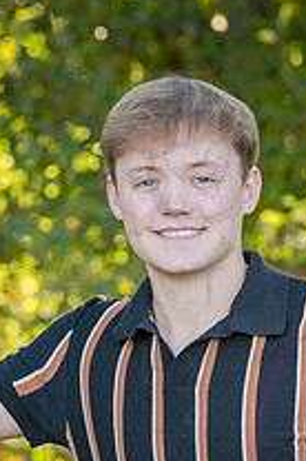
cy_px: 366
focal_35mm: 336
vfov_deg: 6.1
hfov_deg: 4.1
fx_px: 4298
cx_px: 206
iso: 800
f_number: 7.1
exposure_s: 1/320
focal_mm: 155
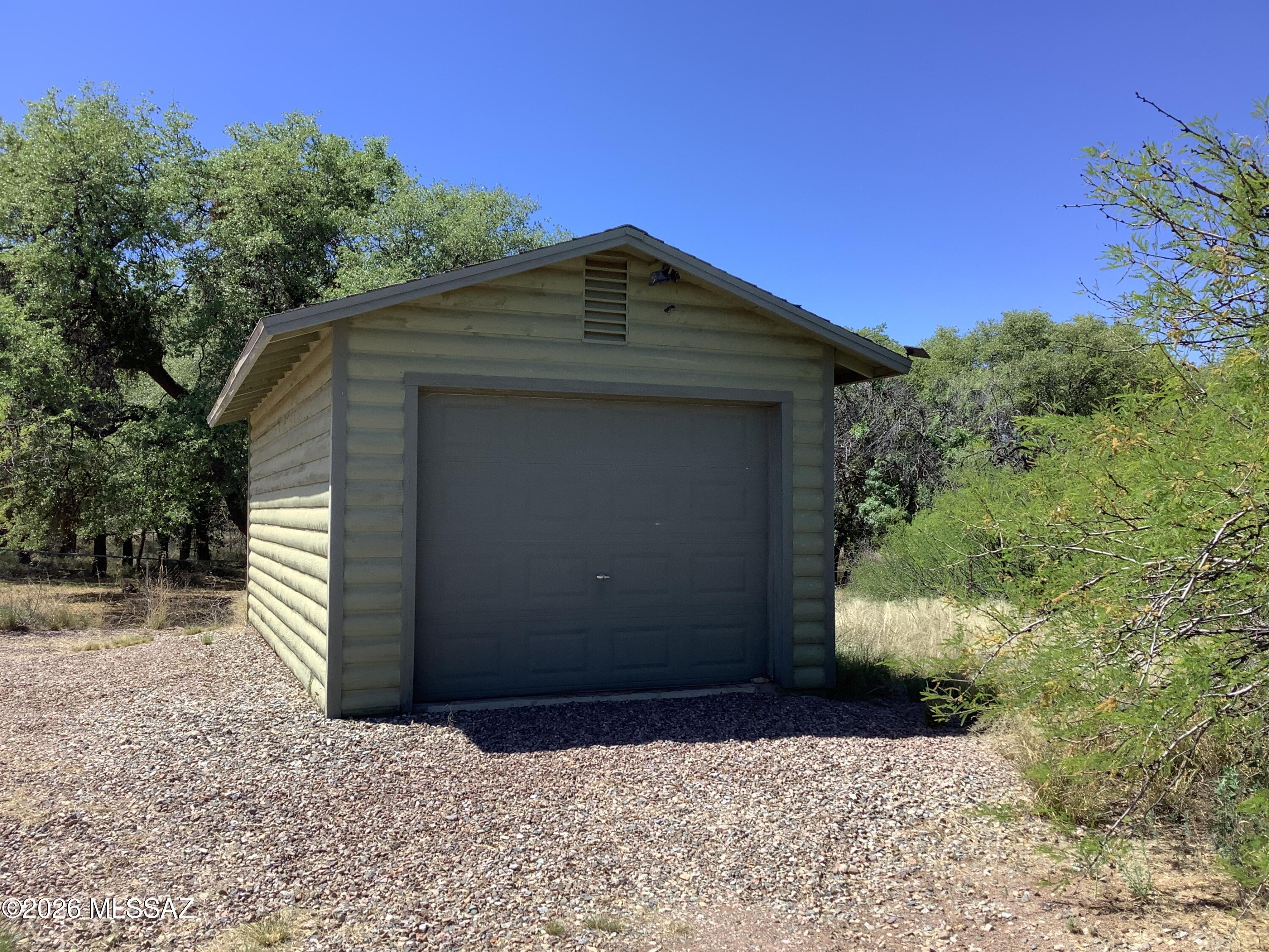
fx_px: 1136
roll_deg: +0.2
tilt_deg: +1.2
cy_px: 476
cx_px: 634
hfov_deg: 58.4
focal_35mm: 31
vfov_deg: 45.4
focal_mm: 3.3
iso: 25
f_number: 2.4
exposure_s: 1/815
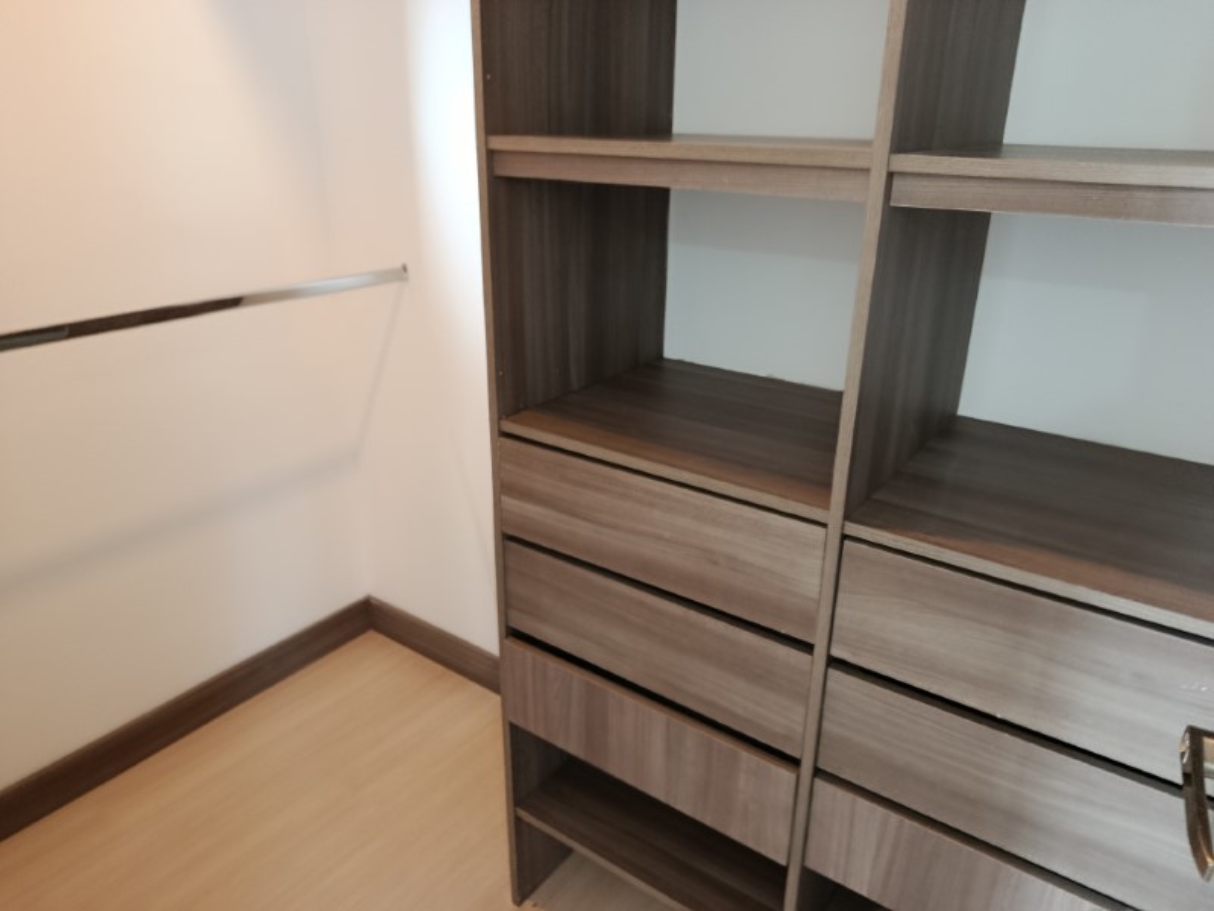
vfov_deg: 56.8
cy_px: 456
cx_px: 607
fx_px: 842
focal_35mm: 24
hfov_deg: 71.6
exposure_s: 1/30
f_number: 1.7
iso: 1064
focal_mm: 5.24
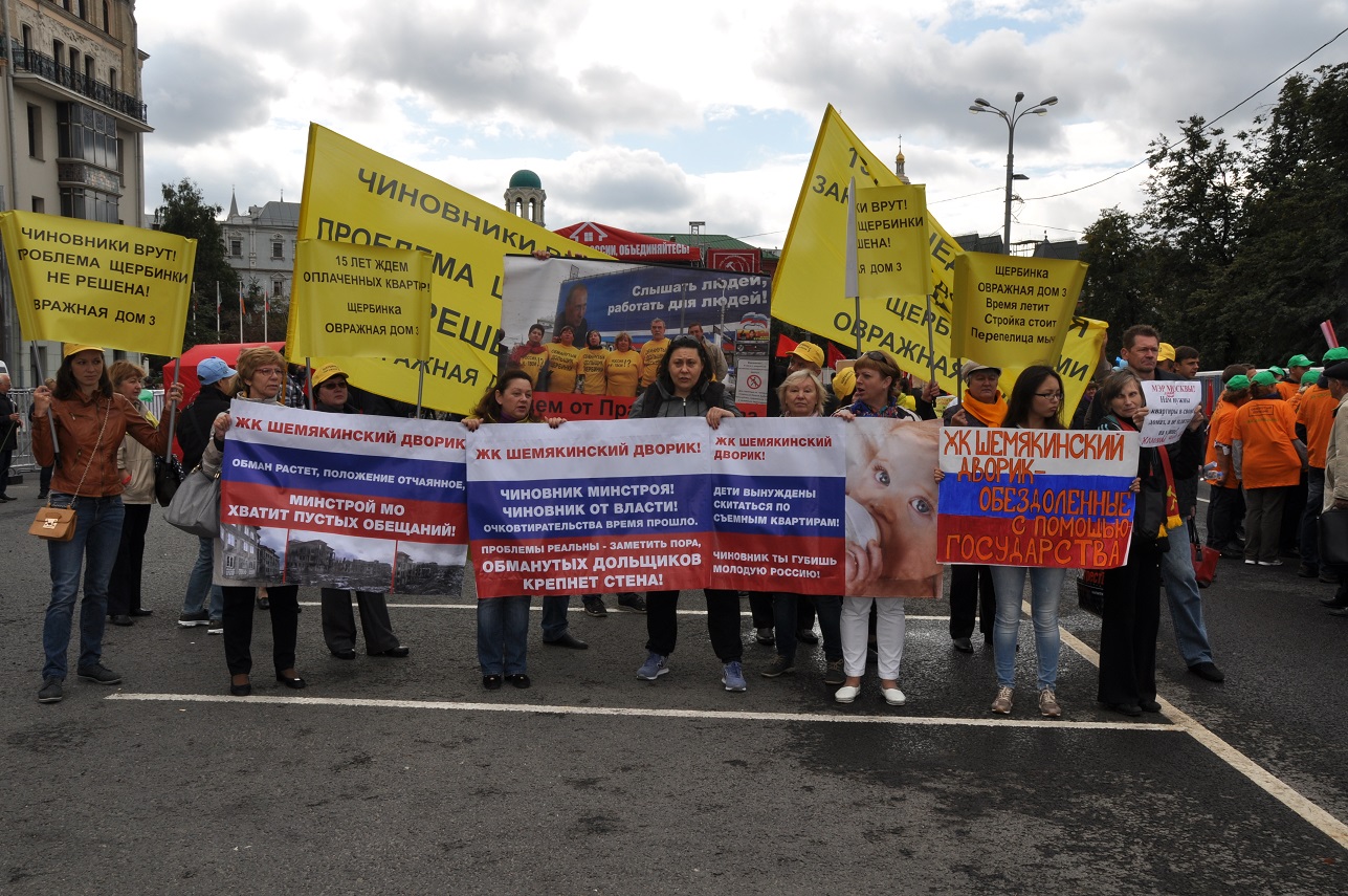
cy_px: 448
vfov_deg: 39.9
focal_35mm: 33
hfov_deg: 57.3
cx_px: 674
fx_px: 1234
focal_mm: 22
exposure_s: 1/200
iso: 200
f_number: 13
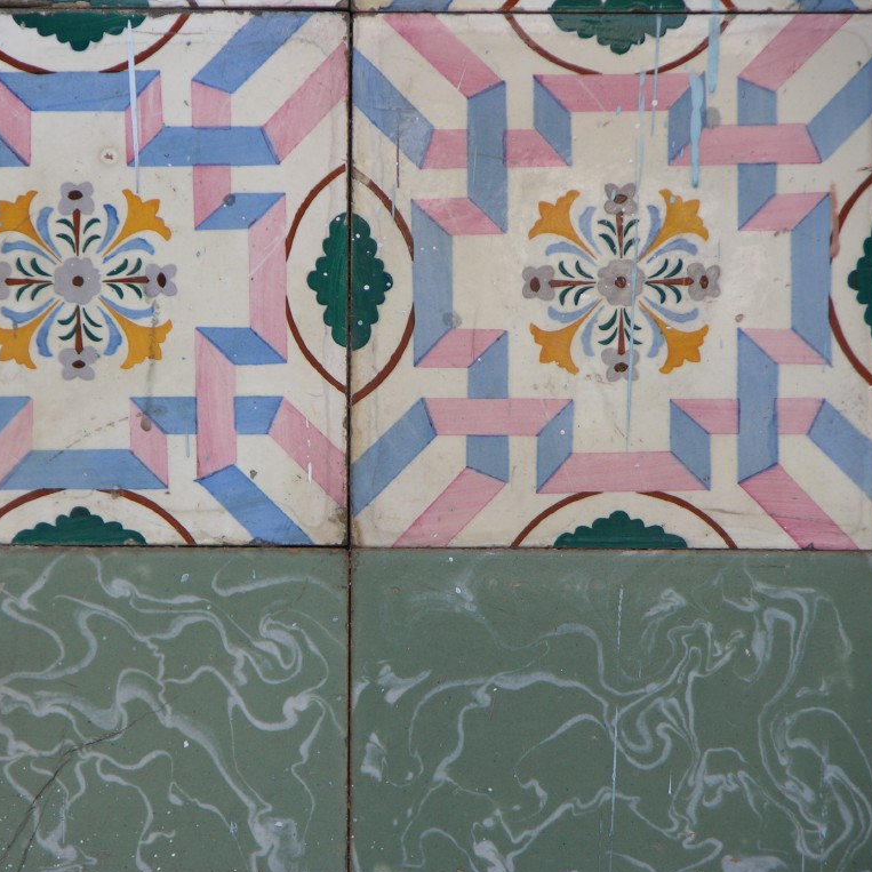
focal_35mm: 249
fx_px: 7096
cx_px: 357
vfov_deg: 7.0
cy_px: 438
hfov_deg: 7.0
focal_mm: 52.4
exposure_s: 1/80
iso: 50
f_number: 4.1
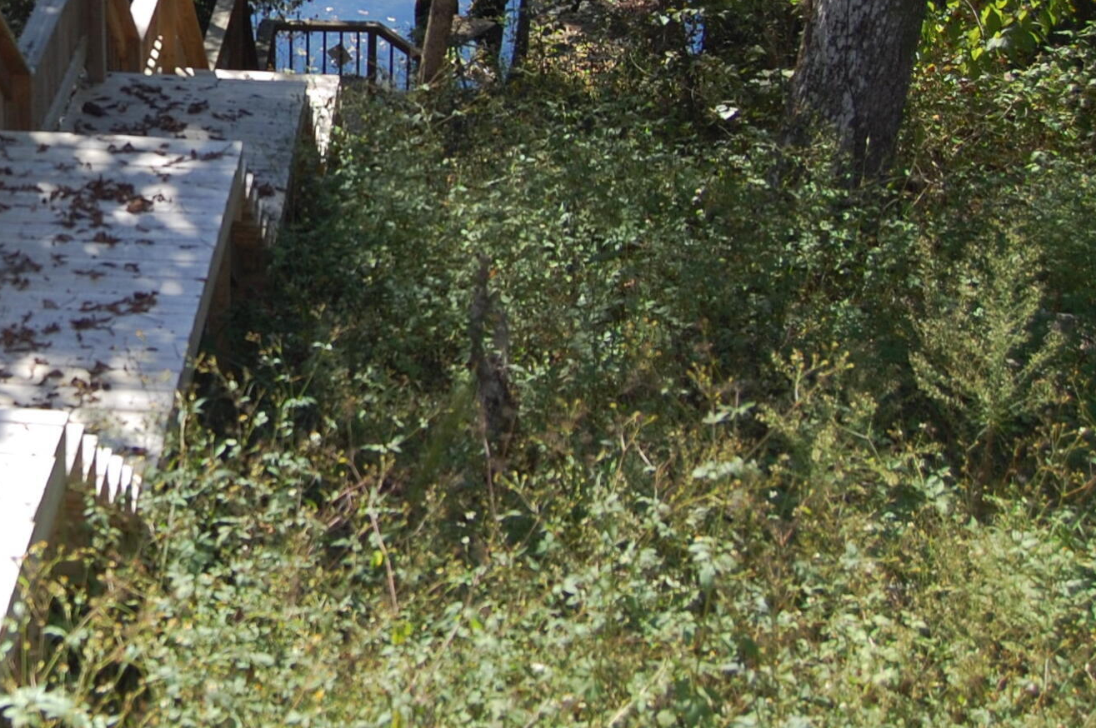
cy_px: 59
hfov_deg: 22.0
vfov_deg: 15.1
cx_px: -8
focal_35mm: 89
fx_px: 2707
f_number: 5.6
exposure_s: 1/500
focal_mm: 26
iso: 220
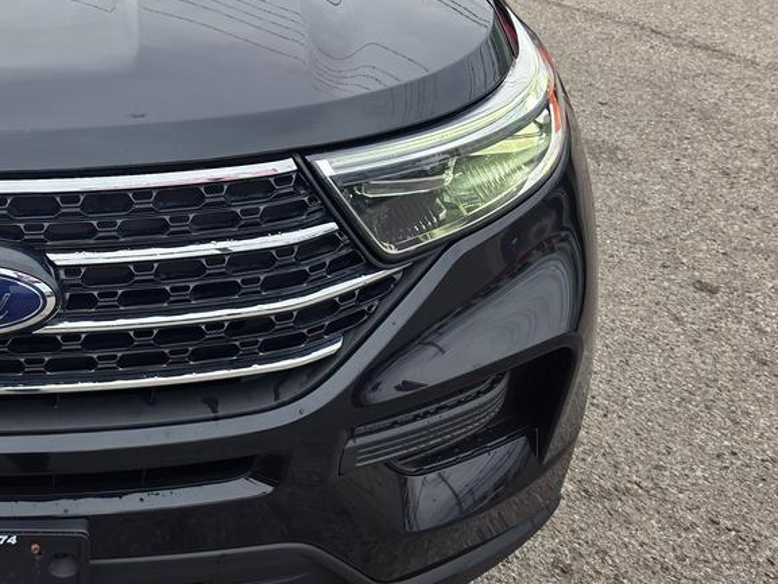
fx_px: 1146
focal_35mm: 51
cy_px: 111
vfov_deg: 27.9
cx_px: -34
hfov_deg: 33.6
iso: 16
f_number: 1.7
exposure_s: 1/50
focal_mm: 6.3
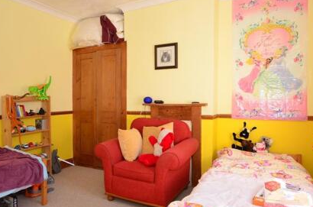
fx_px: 208
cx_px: 141
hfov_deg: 73.7
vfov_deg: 52.9
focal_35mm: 24
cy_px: 102
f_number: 6.3
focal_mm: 10
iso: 640
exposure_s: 1/125
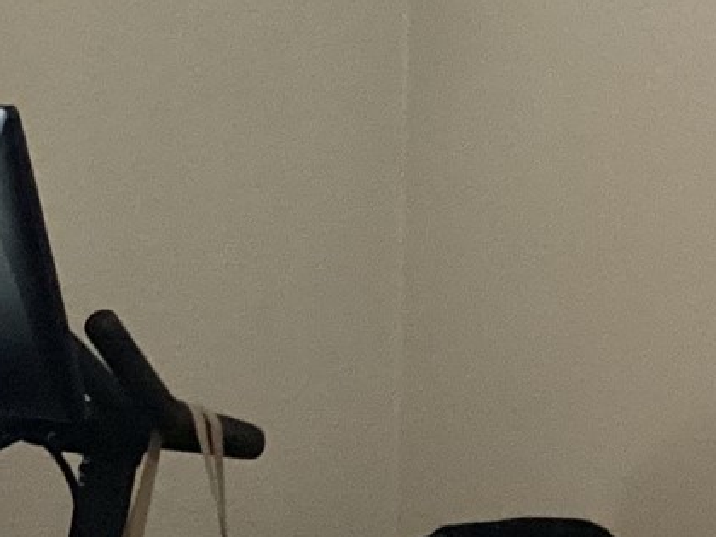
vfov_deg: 9.8
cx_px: 257
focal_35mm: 151
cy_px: 281
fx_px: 3123
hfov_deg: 13.1
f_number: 2.4
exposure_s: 1/40
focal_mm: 3.3
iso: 400
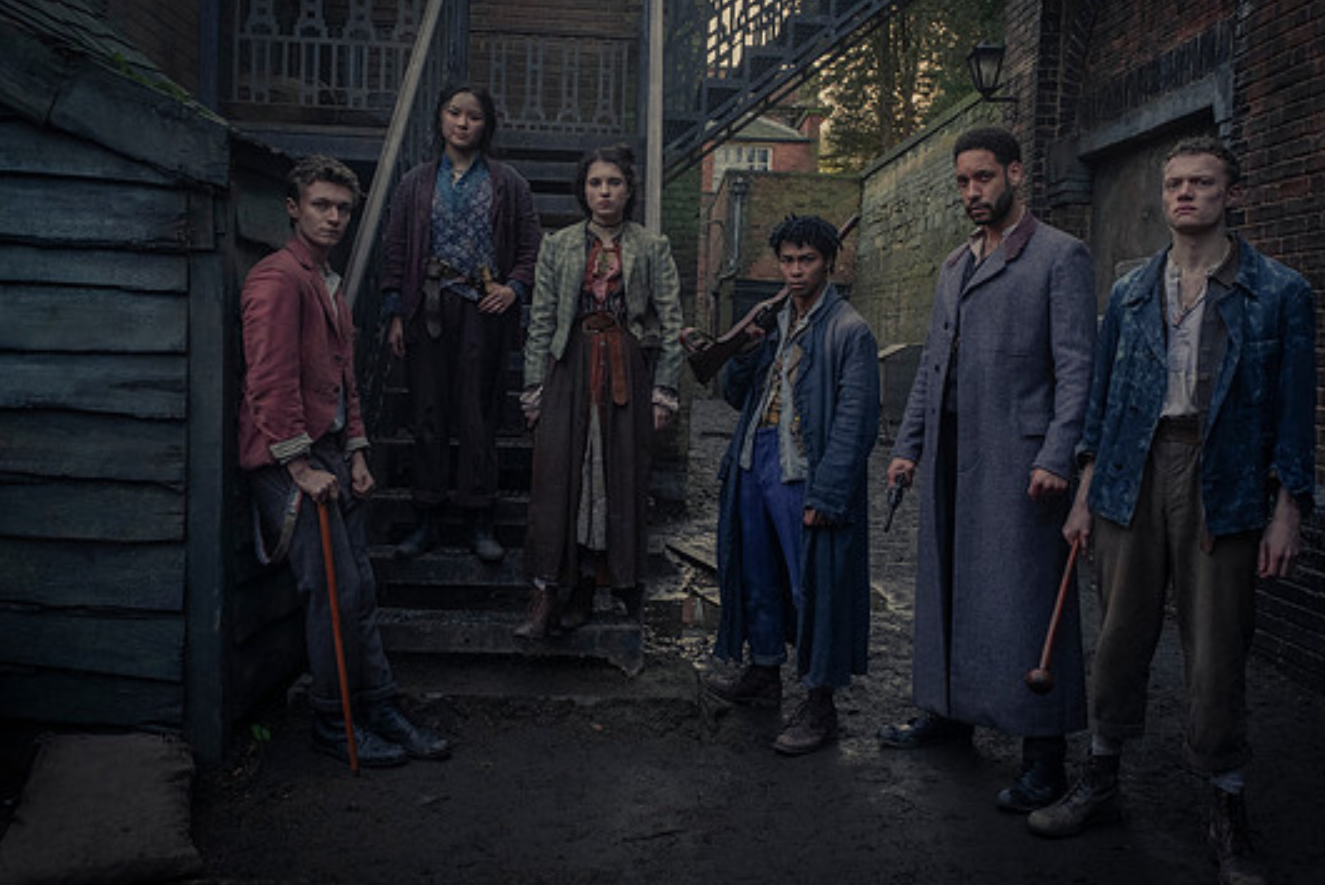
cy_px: 429
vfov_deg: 37.9
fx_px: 1289
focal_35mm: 35
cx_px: 700
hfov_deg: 54.4
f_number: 7.1
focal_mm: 21.3
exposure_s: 1/160
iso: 1000
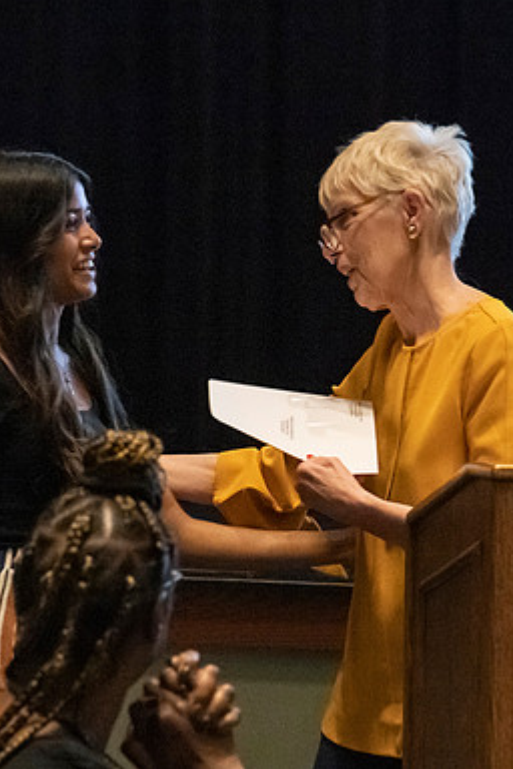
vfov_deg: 8.5
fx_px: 5194
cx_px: 329
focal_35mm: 243
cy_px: 339
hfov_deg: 5.7
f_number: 4
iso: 10000
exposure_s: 1/200
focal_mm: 105
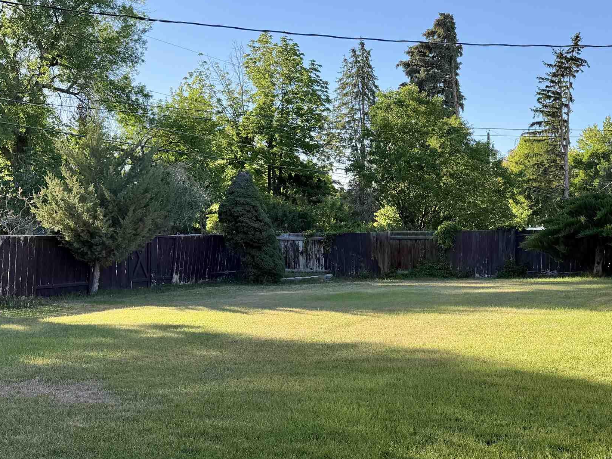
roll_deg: +1.1
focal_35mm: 45
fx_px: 796
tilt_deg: -3.0
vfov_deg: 32.1
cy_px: 260
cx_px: 402
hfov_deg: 41.6
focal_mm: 6.76
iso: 80
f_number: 1.78
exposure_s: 1/1949
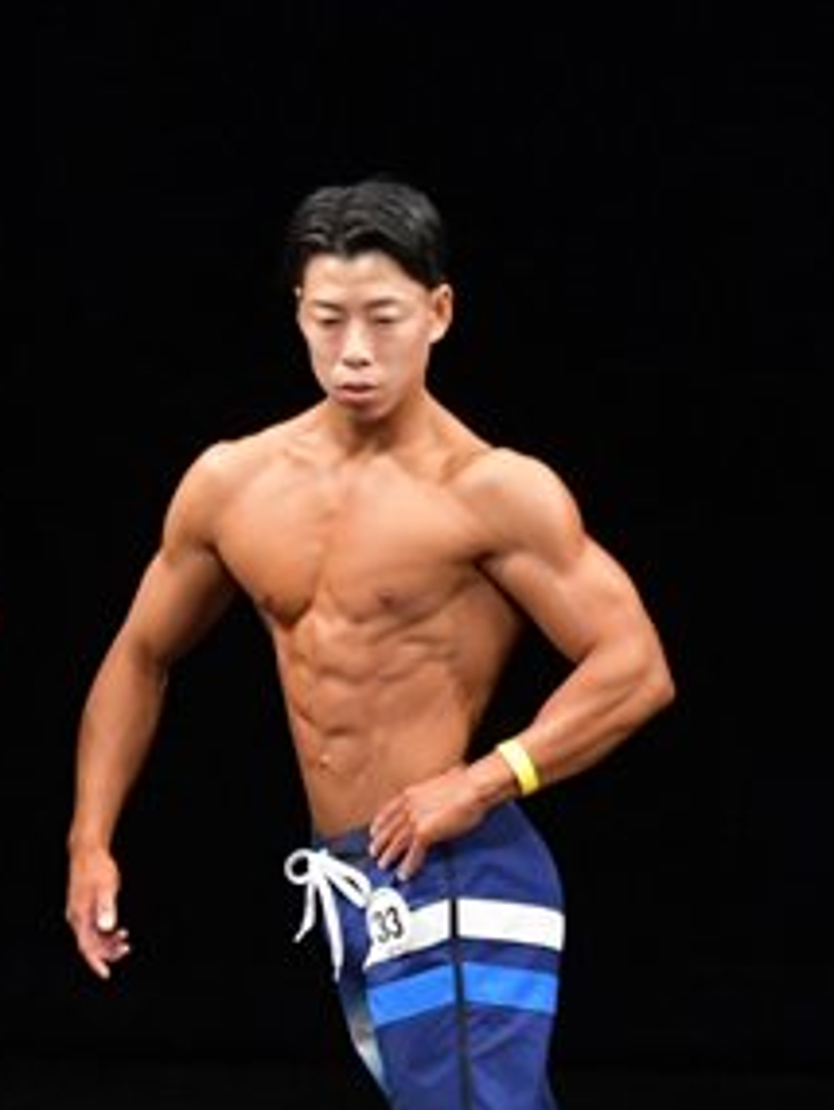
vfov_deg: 3.0
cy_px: 818
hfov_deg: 2.2
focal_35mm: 666
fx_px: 21379
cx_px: -232
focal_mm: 170
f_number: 5.6
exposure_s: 1/400
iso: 3200
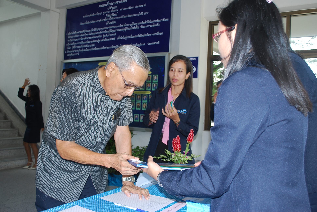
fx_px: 291
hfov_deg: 57.2
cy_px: 106
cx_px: 158
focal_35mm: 33
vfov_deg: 40.1
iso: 200
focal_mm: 22
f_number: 4.5
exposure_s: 1/25
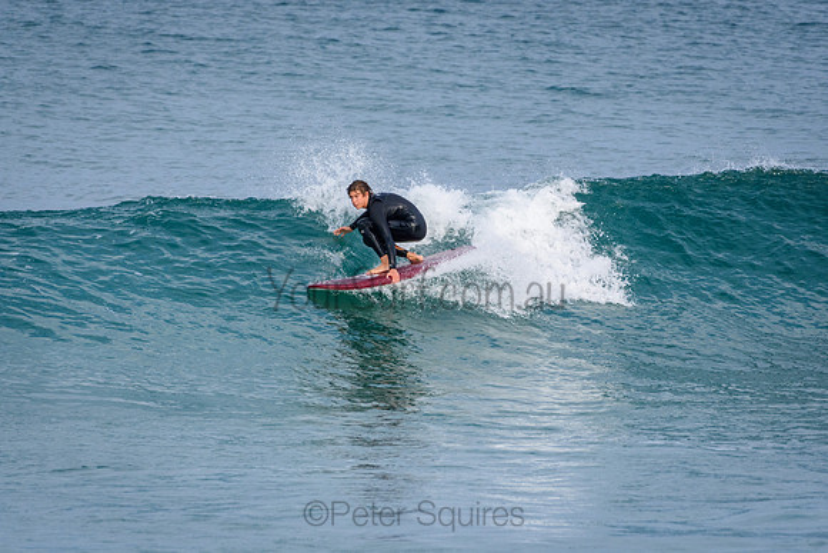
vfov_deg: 1.8
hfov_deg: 2.7
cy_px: 276
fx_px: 17253
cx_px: 414
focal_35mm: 750
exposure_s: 1/2000
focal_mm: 500
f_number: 5.6
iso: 640
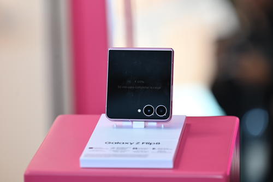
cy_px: 91
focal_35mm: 200
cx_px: 136
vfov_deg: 6.9
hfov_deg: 10.3
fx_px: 1516
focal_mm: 200
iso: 200
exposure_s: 1/60
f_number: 4.5
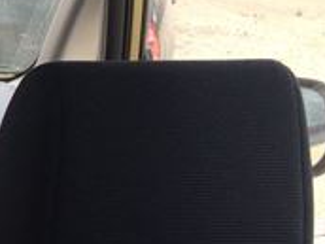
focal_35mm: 135
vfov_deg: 10.8
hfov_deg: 12.6
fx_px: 1267
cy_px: 270
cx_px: -348
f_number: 2.2
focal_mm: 4.15
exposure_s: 1/266
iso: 32
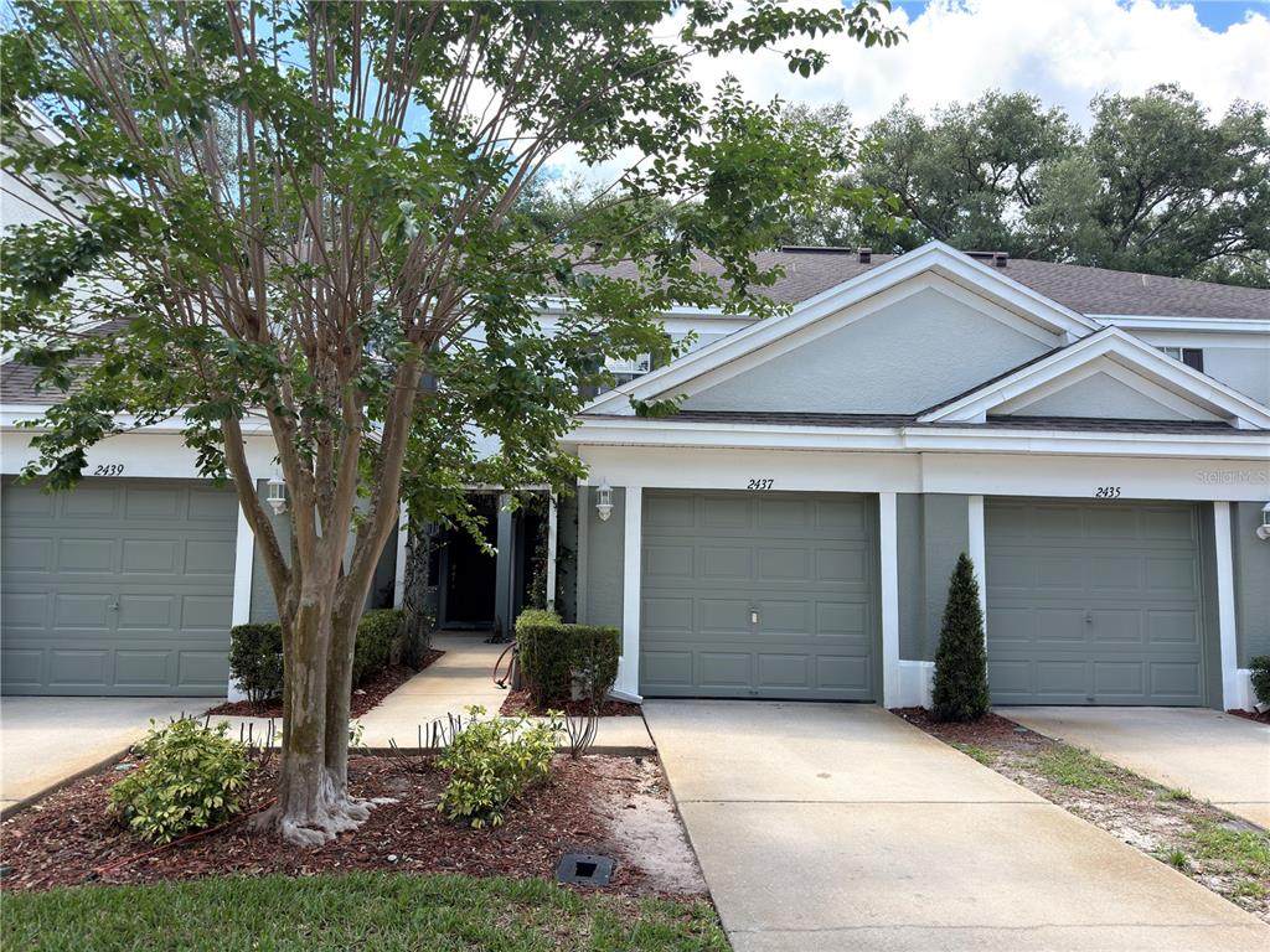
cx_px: 635
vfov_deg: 56.8
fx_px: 881
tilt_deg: +5.1
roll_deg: -0.9
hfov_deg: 71.6
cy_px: 476
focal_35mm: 24
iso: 80
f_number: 1.78
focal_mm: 6.76
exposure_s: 1/1401
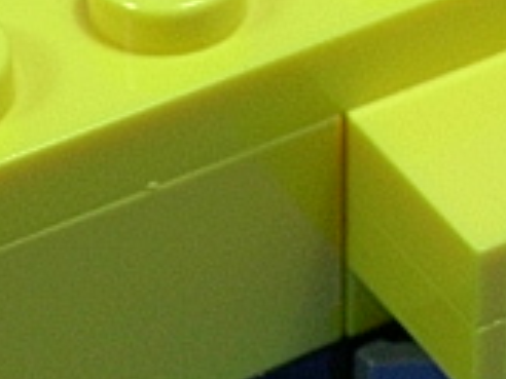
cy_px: 188
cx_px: 176
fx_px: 4283
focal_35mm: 293
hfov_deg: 6.8
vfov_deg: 5.1
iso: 70
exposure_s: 1/22.6
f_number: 3.8
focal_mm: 11.3
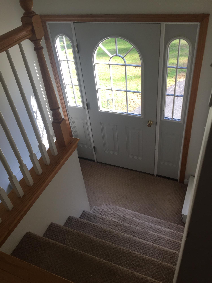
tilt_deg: -39.1
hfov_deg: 48.2
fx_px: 237
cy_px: 142
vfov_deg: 61.7
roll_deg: +7.9
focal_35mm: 29
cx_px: 106
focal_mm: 4.15
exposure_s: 1/120
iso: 32
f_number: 2.2
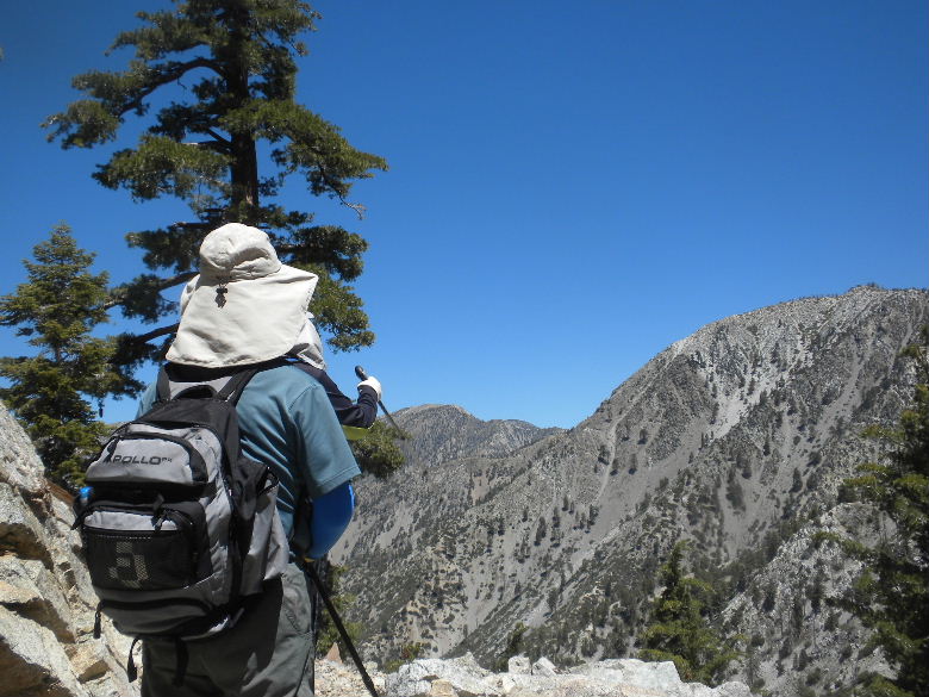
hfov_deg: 50.1
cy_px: 348
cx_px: 464
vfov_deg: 38.7
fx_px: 993
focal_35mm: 37
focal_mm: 6.6
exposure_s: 1/114
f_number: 10
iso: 64
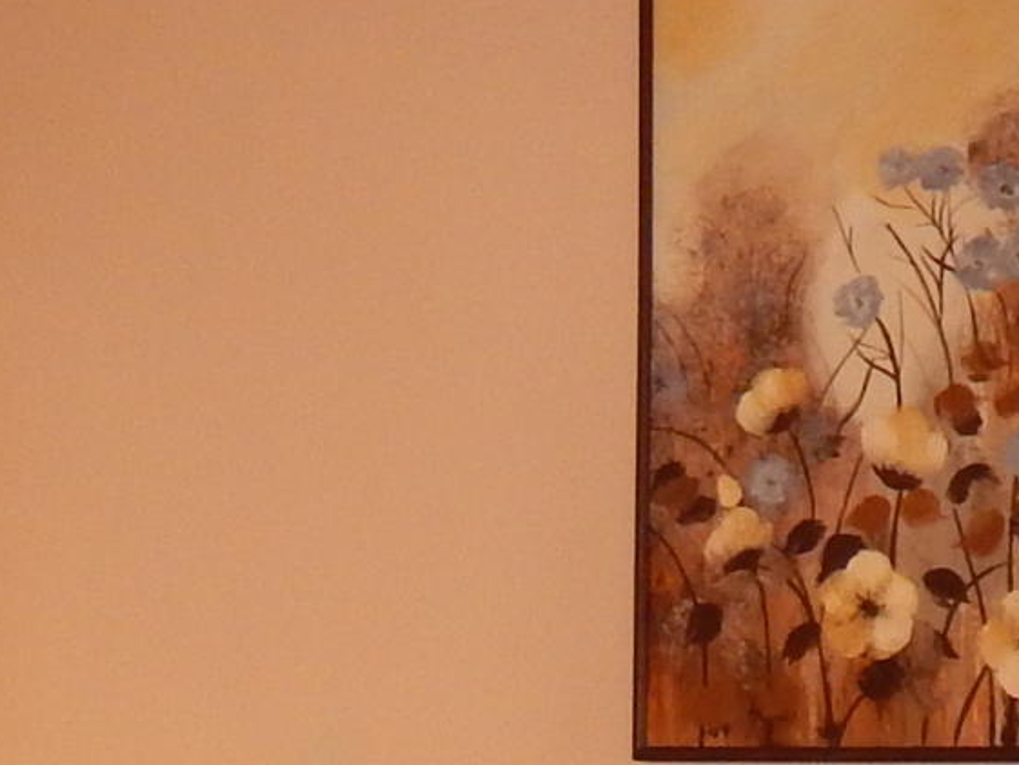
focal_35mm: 123
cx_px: 185
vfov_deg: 11.7
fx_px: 3622
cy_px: 1050
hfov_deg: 15.9
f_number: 3
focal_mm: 4
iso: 200
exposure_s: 1/30
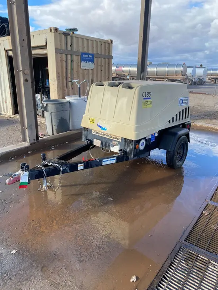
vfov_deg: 67.3
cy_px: 145
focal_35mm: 26
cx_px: 109
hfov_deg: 53.1
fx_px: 218
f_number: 1.8
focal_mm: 4.25
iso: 32
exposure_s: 1/767
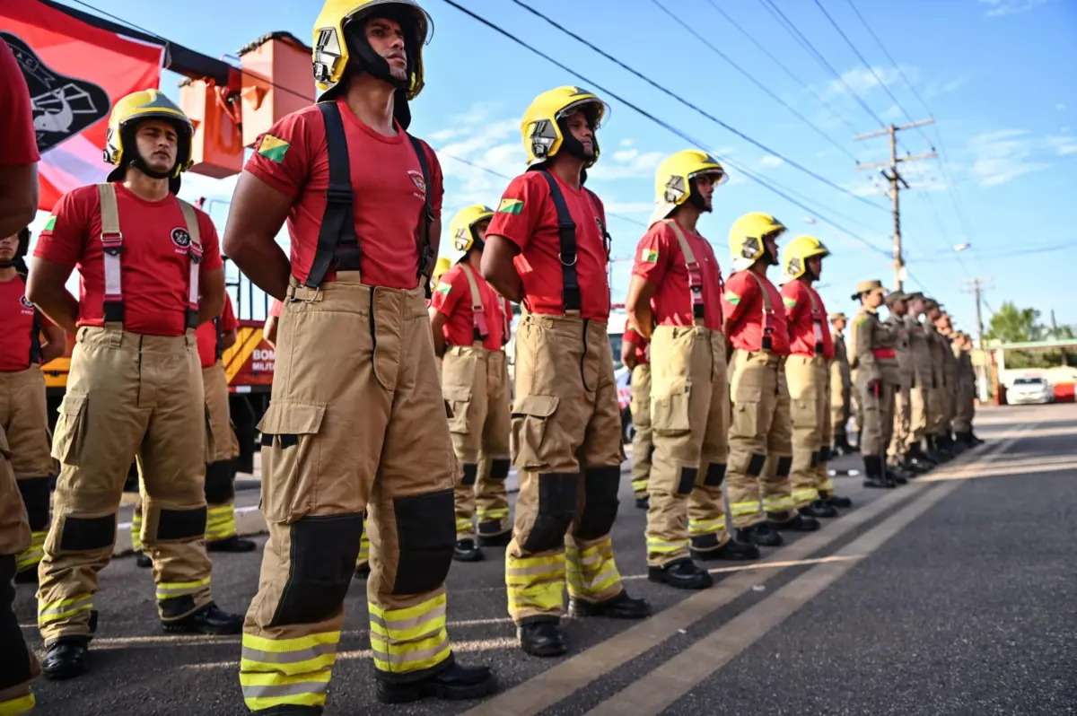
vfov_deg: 53.1
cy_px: 358
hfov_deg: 73.8
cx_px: 538
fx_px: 717
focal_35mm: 24
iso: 320
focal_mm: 24
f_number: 2.8
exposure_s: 1/1600
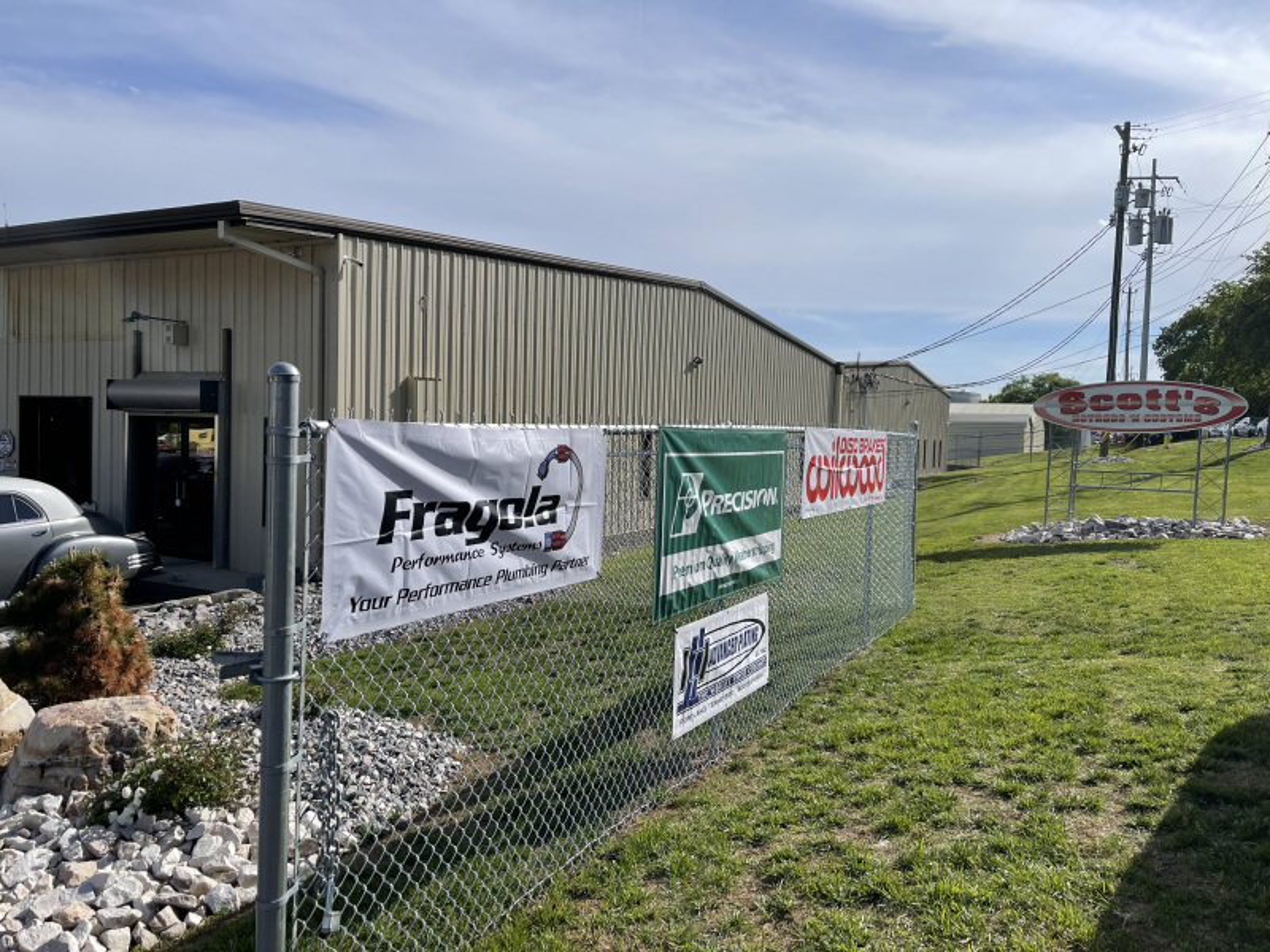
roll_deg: -1.8
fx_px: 954
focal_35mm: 26
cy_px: 476
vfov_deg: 53.1
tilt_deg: -3.1
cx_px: 635
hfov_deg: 67.3
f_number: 1.6
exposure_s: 1/5618
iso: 32
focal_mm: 5.1
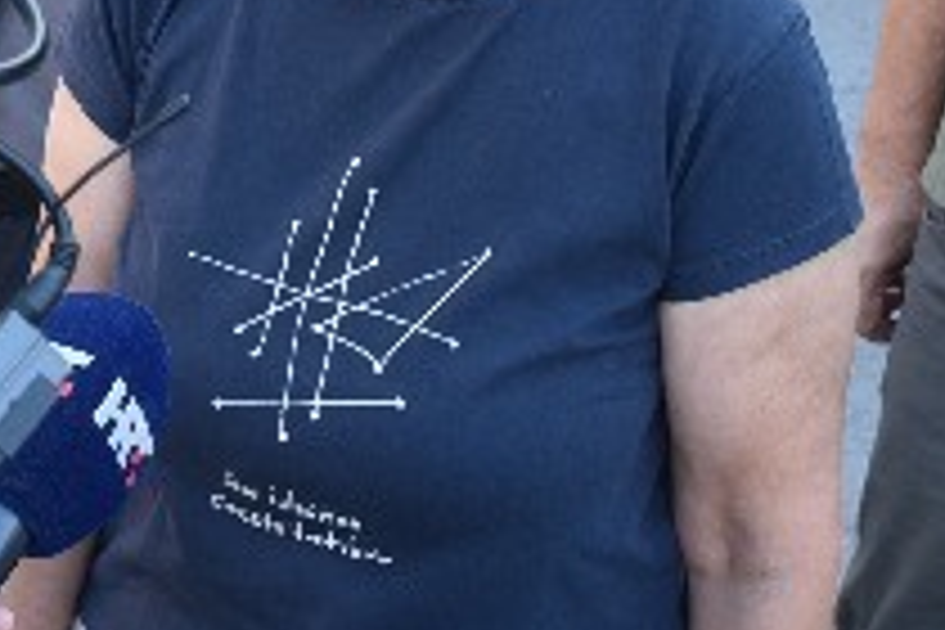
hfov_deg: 16.5
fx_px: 3071
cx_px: -297
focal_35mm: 117
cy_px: -243
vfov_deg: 11.3
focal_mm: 24
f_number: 5.6
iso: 400
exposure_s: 1/125
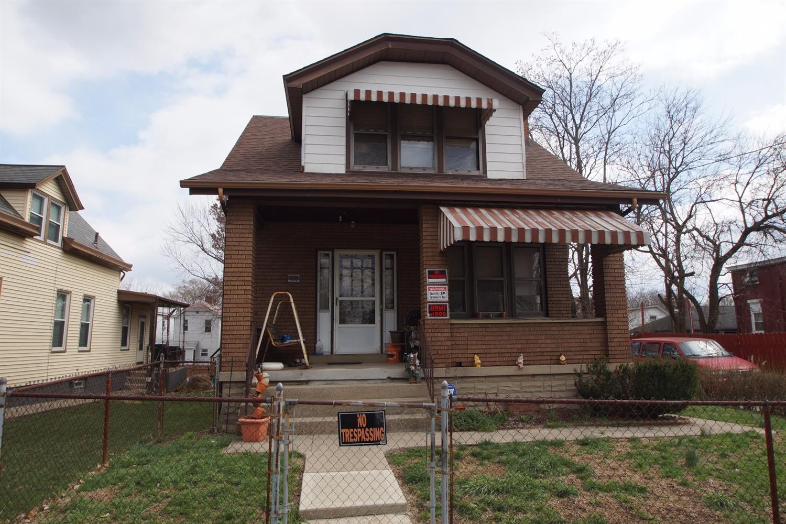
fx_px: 491
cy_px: 262
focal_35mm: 22
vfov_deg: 56.1
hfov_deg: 77.3
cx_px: 393
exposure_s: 1/200
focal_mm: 15
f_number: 6.3
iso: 100
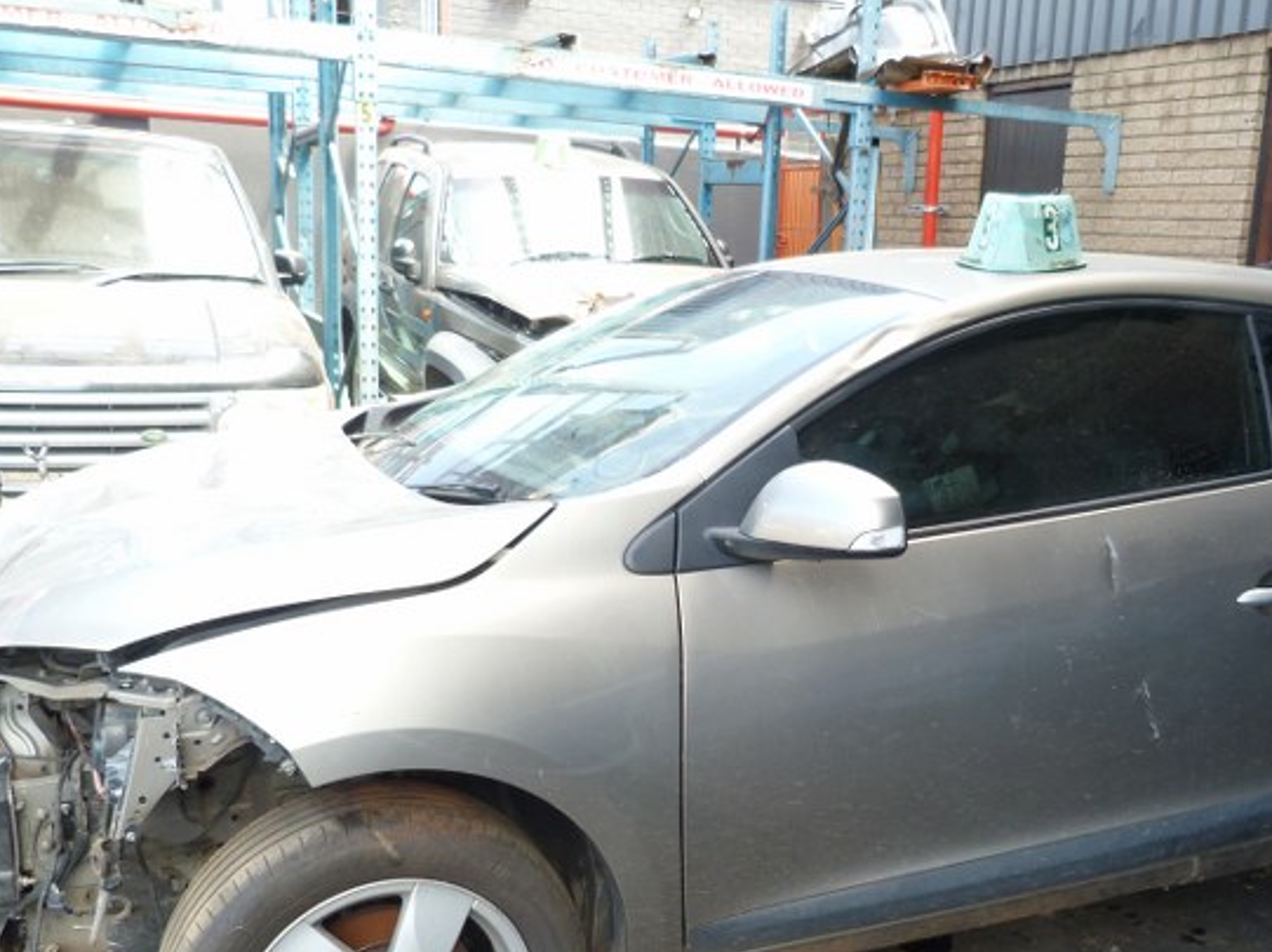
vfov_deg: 38.2
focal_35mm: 37
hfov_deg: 49.7
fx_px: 1359
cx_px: 792
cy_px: 625
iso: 100
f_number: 2.8
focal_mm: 4.5
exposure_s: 1/60
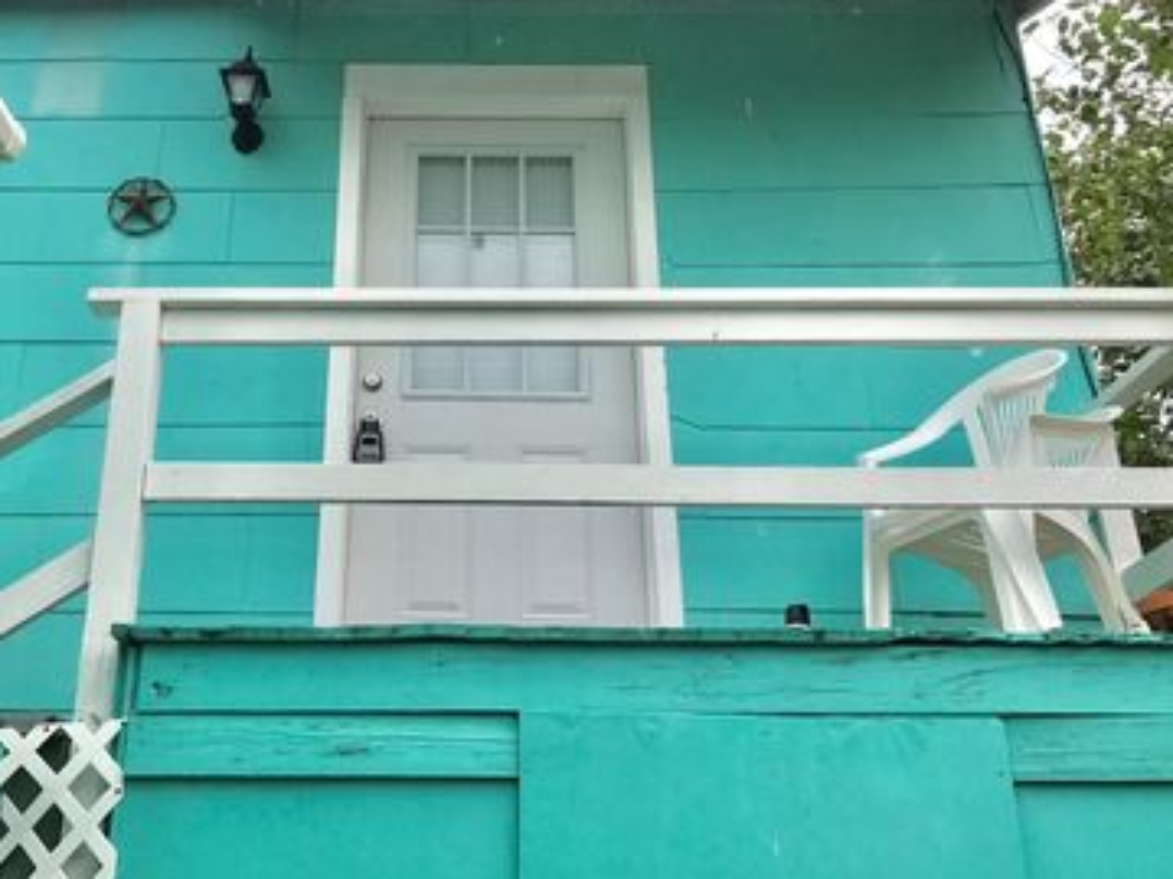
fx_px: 1321
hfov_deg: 47.5
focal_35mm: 39
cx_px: 451
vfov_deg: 36.6
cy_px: 345
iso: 20
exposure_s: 1/1773
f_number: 1.8
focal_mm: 3.99
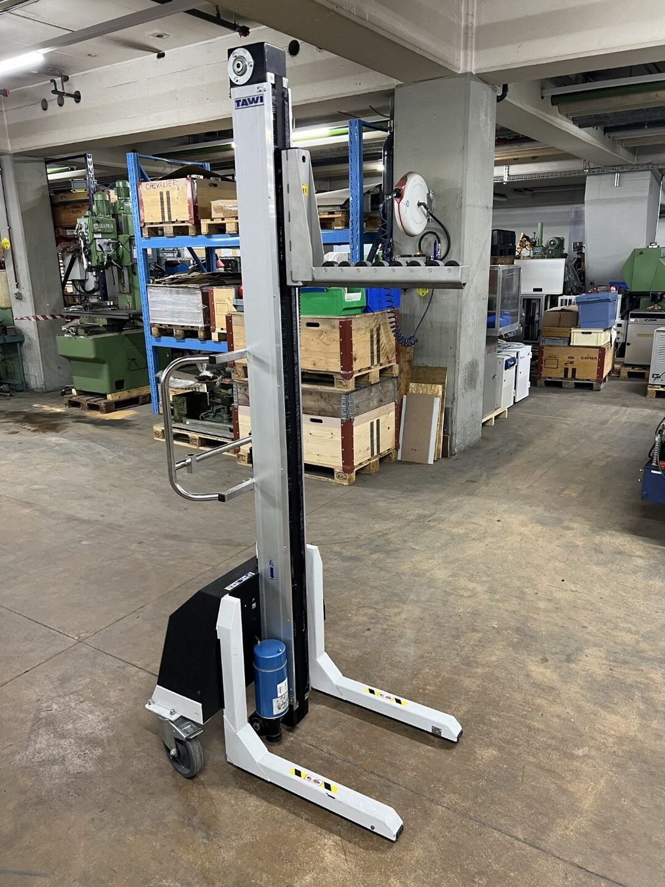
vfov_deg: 67.3
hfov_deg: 53.1
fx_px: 666
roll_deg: +1.5
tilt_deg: -17.0
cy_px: 444
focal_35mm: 26
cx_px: 332
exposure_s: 1/50
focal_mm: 5.7
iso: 160
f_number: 1.5
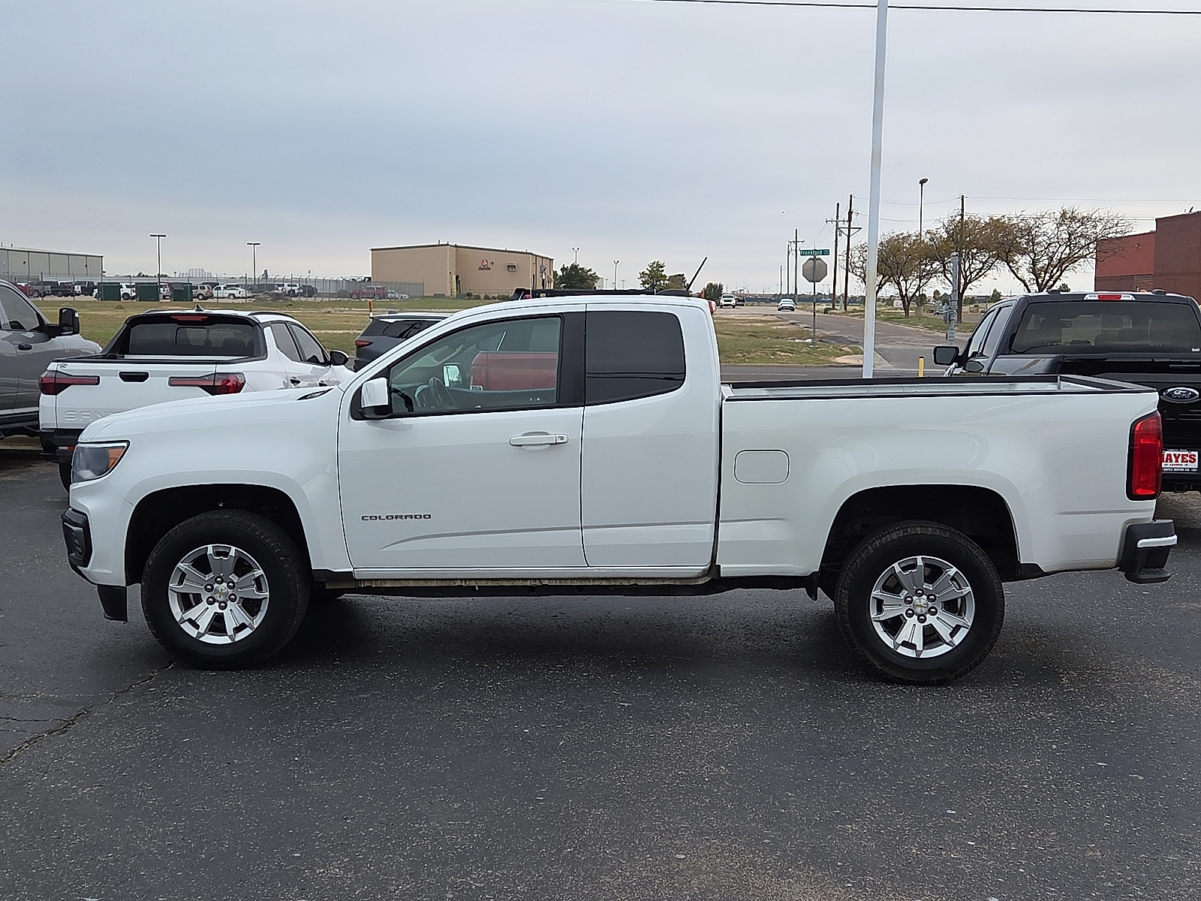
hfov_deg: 44.8
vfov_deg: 34.3
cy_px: 450
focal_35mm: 42
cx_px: 600
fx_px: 1457
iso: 76
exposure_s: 1/1250
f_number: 1.8
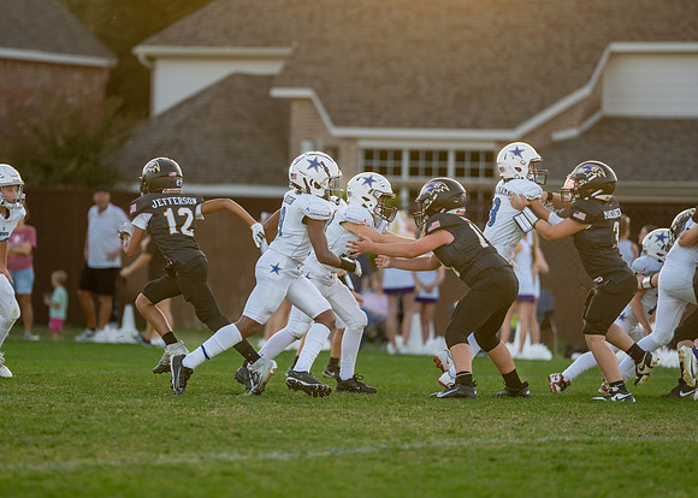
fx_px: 5274
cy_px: 228
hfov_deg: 7.6
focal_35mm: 266
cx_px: 270
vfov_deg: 5.4
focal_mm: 200
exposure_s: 1/1600
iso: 800
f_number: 2.8
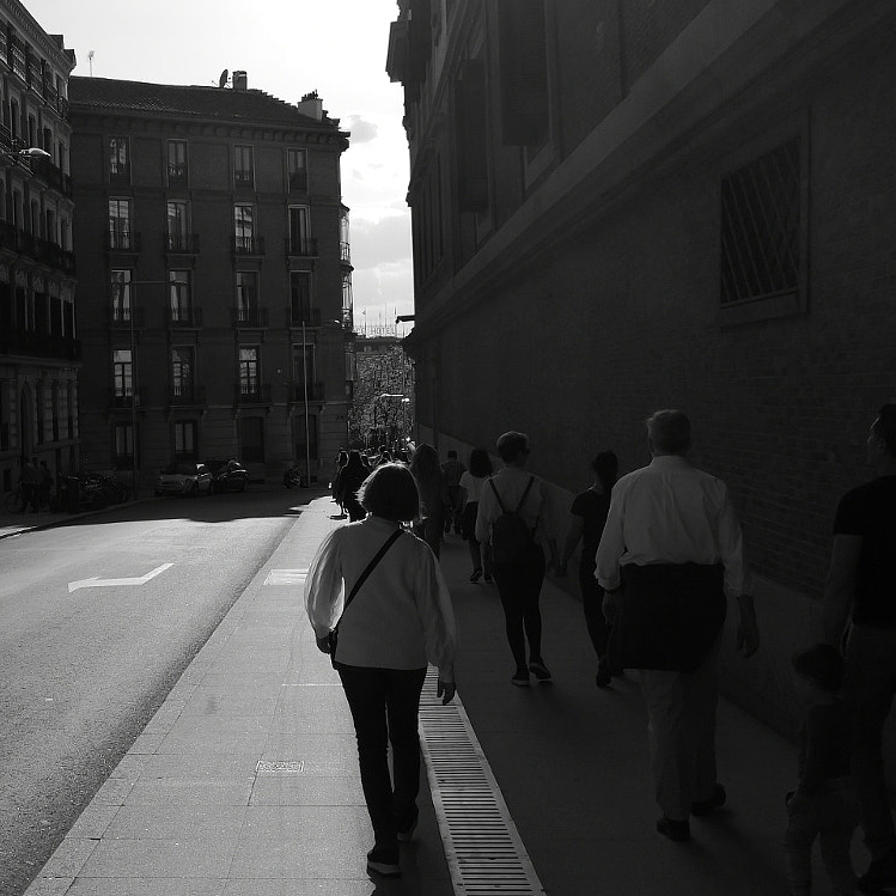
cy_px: 347
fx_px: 1494
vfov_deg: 33.3
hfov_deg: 32.6
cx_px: 194
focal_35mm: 51
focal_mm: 3.95
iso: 50
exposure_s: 1/7143
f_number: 1.6
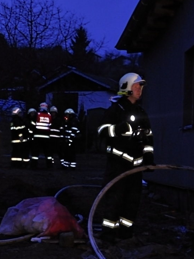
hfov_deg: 13.1
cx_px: 113
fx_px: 844
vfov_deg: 17.4
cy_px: 125
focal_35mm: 113
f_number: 4.5
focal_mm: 48
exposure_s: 1/8
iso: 1600
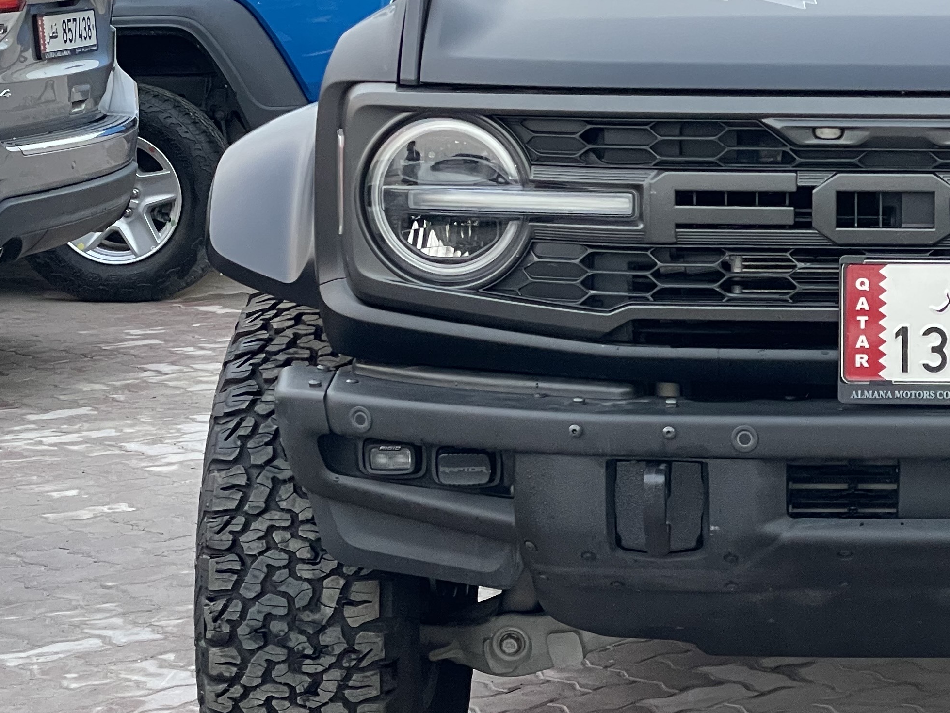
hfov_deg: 18.0
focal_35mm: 107
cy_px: 265
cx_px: 922
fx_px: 2937
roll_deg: +0.0
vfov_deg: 13.8
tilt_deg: -7.2
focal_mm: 6
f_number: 2
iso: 200
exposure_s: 1/100
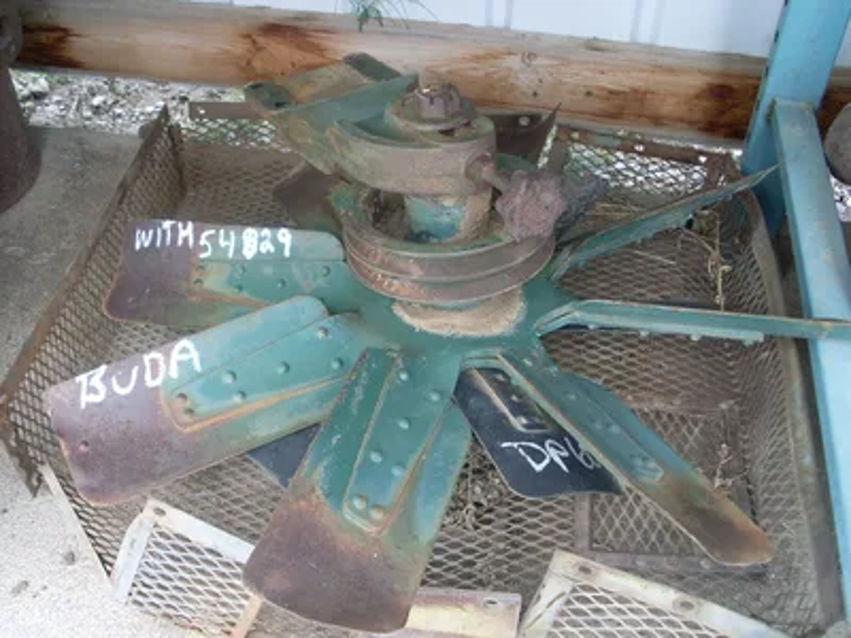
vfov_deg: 37.7
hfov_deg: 49.0
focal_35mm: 38
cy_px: 319
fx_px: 934
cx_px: 426
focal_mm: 6.3
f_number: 3
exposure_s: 1/180
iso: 80
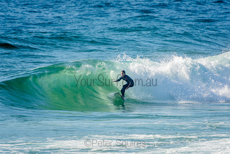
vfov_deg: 2.3
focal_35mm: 600
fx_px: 3834
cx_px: 115
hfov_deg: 3.4
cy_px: 77
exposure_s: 1/1250
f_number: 5.6
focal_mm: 400
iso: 250
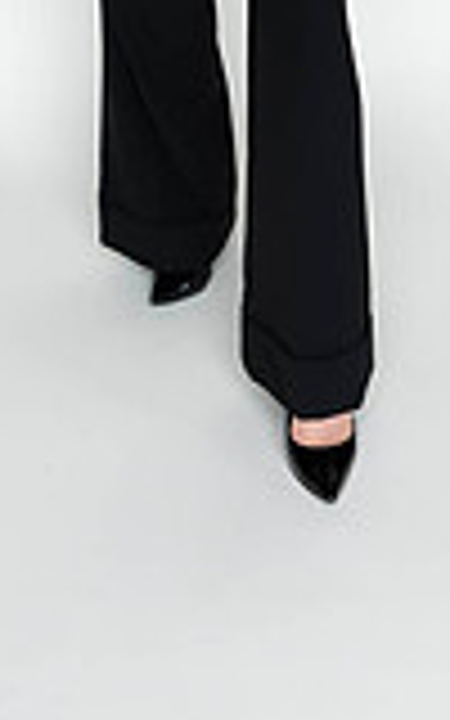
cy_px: -216
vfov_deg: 21.7
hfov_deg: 15.2
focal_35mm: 86
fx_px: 1688
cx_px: 252
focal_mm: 30
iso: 640
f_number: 6.3
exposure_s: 1/125
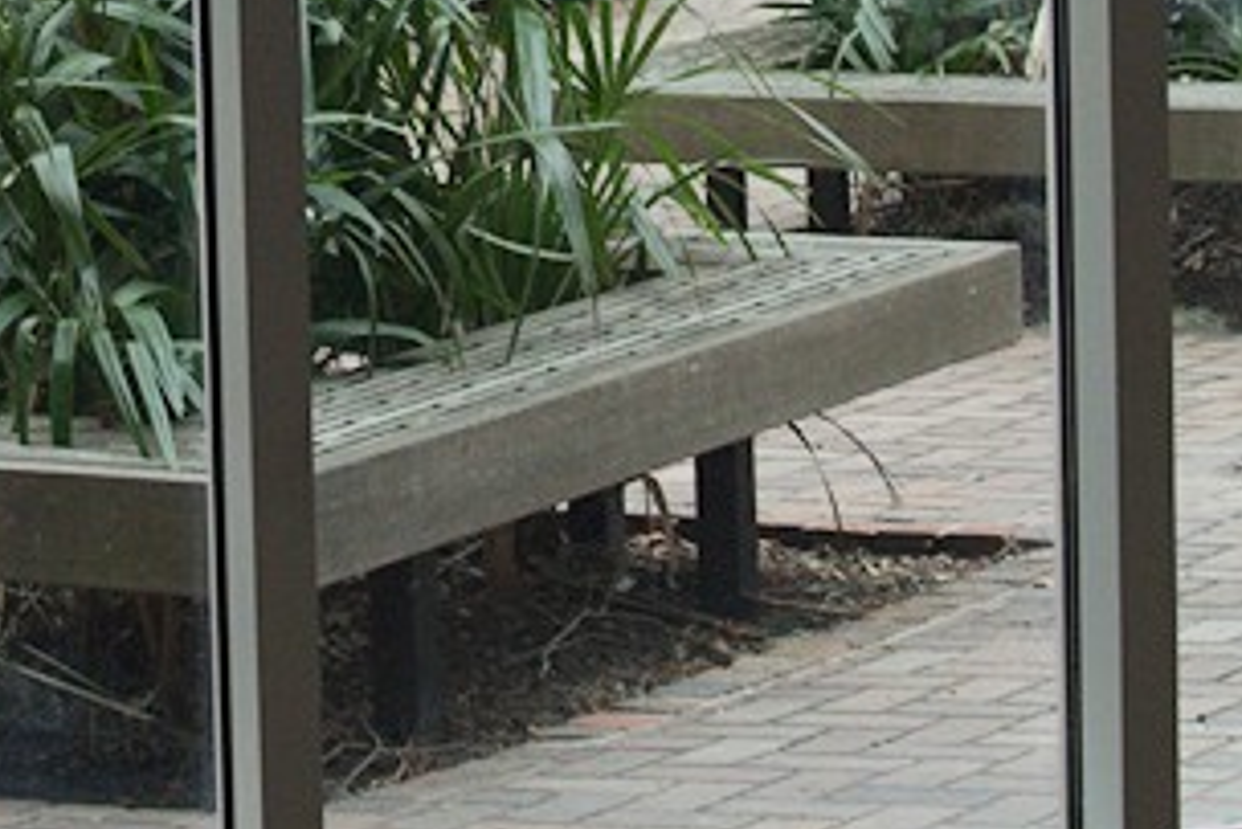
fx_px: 6351
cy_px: -478
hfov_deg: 11.1
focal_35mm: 184
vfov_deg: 7.3
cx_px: 41
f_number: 8
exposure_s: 1/100
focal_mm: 28
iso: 800
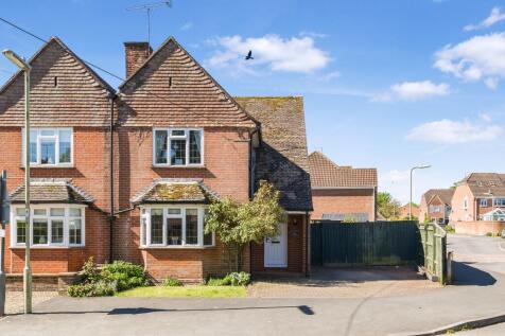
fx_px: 435
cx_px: 252
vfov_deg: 42.3
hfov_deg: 60.3
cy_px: 168
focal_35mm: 31
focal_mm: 21
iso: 400
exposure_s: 1/320
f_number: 8
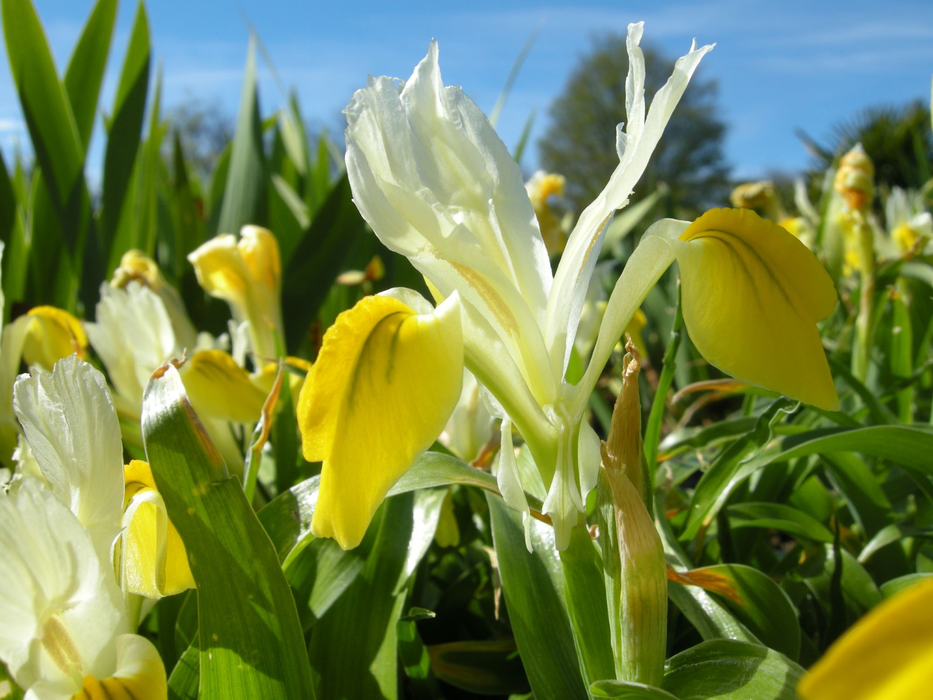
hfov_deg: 52.6
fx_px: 943
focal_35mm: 35
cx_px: 466
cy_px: 350
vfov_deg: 40.7
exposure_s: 1/262
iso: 64
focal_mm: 7.5
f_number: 6.1
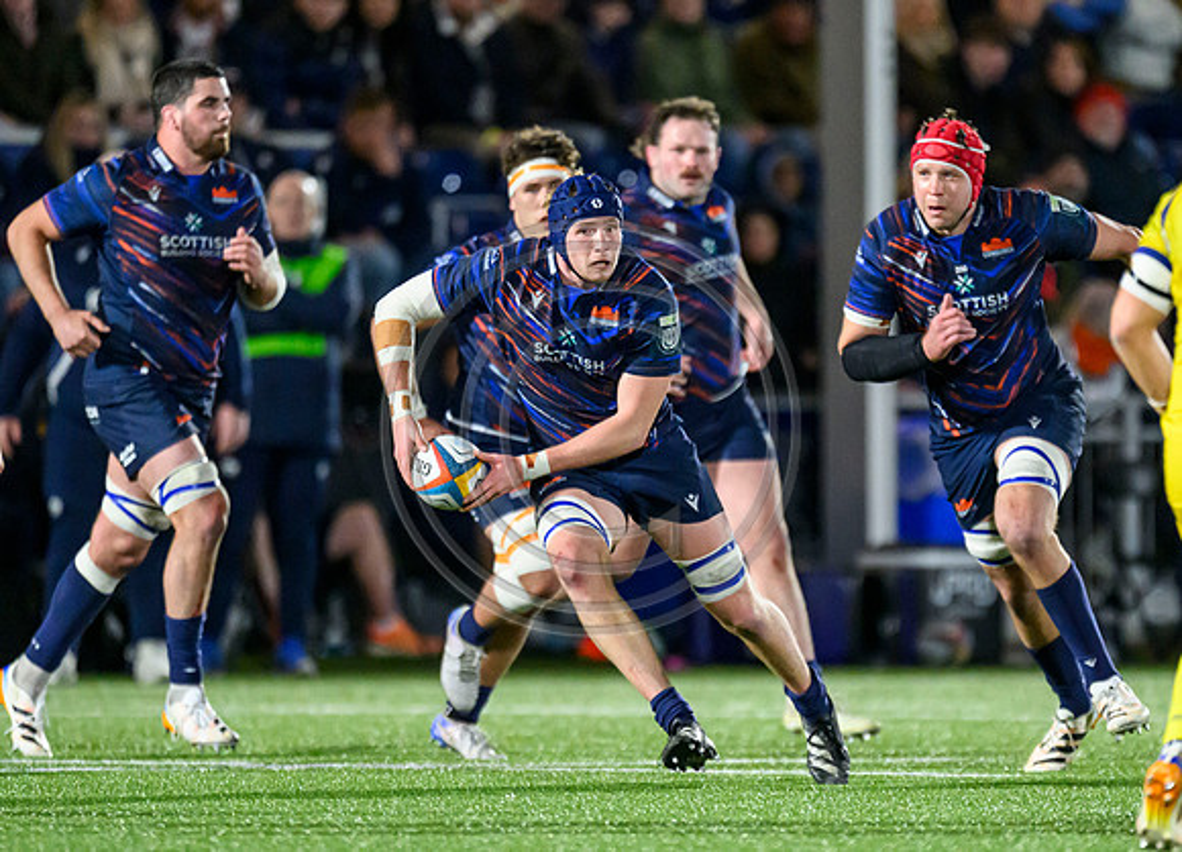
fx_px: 27020
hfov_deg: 2.5
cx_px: 686
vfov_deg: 1.8
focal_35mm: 802
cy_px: 423
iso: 10000
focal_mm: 560
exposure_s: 1/1000
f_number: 4
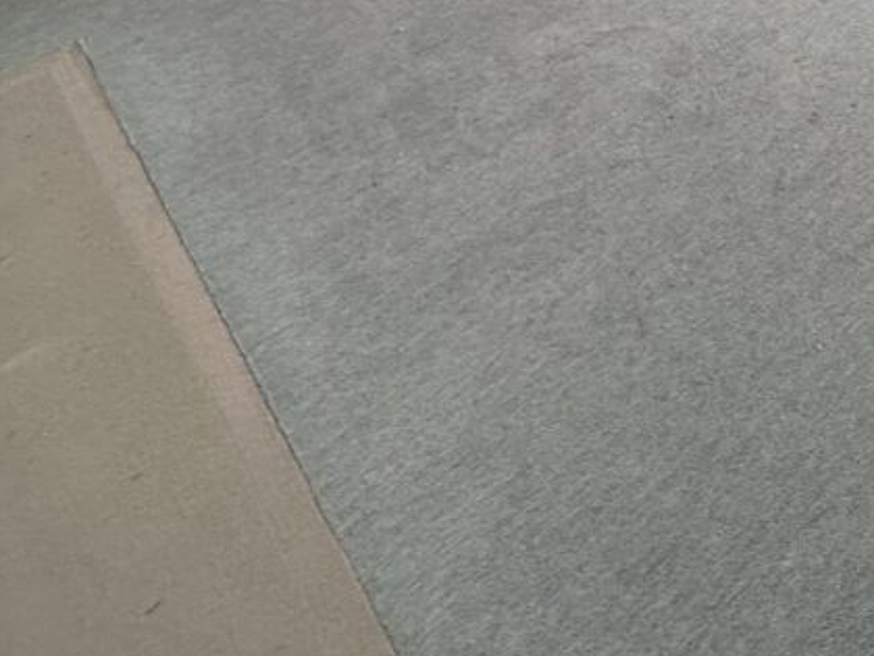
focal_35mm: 48
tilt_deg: -16.7
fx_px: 1212
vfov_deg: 21.9
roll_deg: +1.7
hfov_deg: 34.9
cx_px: 926
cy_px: -456
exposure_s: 1/100
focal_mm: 2.22
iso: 125
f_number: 2.2
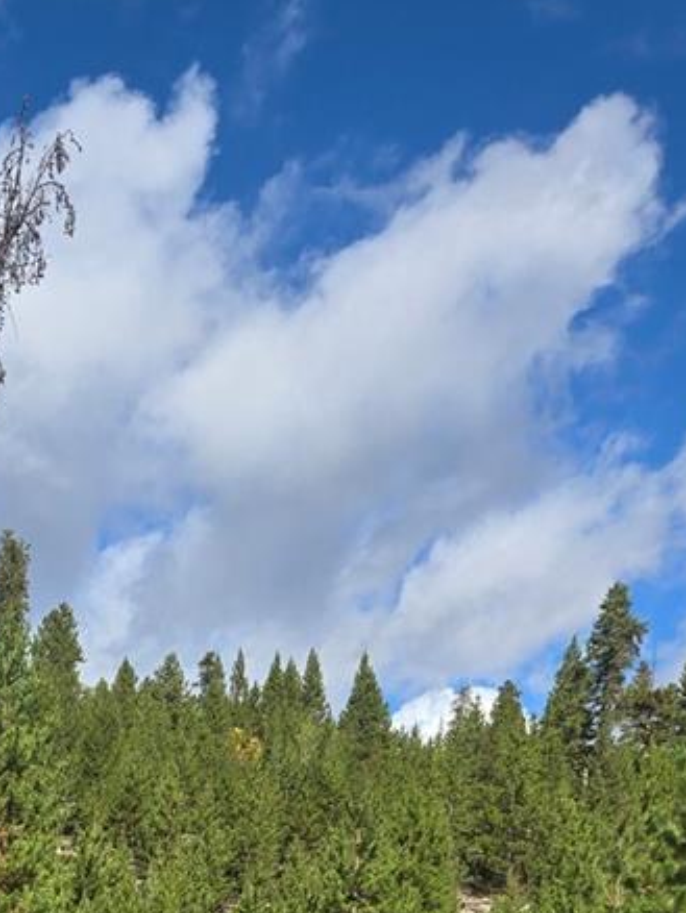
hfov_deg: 21.0
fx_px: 1663
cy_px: 1144
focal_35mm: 63
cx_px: -223
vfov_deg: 26.6
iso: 25
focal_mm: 5.4
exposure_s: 1/1951
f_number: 1.8
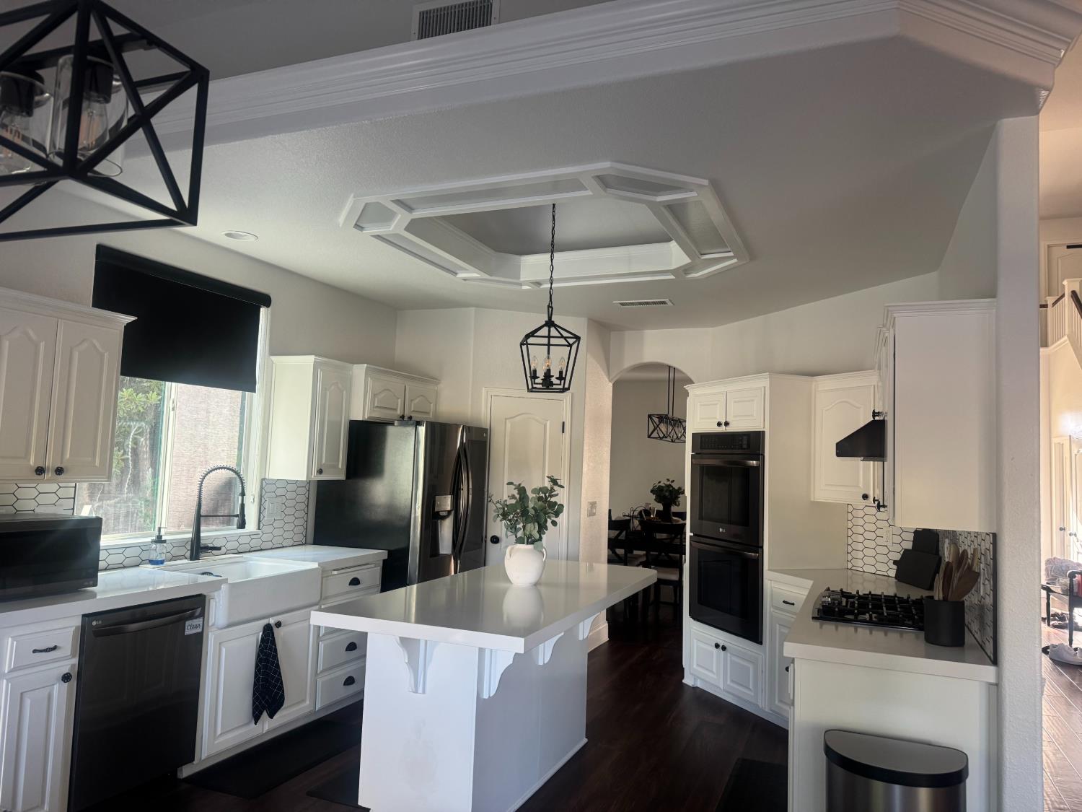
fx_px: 750
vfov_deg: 56.8
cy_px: 406
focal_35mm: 24
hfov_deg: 71.6
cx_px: 541
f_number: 1.78
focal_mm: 6.76
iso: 200
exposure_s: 1/120
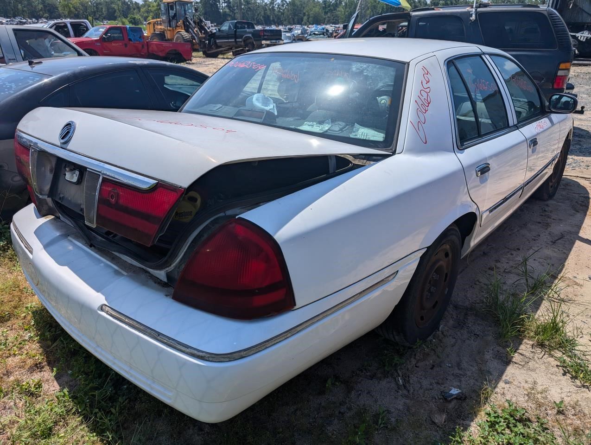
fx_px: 410
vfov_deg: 56.9
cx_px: 296
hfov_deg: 71.5
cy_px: 222
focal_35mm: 24
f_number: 1.68
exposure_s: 1/2404
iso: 20
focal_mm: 6.9
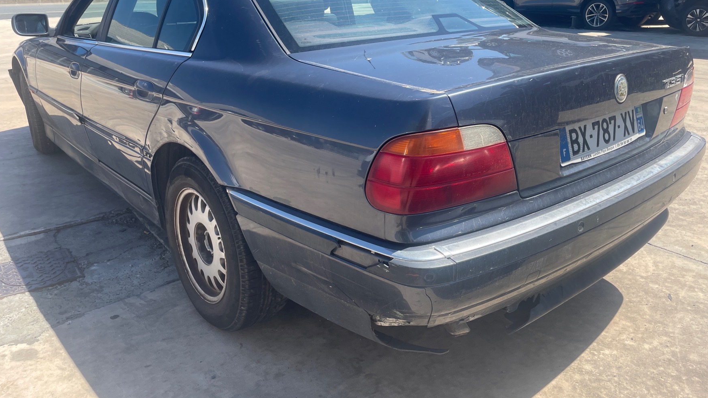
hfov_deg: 66.1
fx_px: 544
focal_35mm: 29
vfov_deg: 39.9
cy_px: 147
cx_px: 358
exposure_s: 1/1159
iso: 32
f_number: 1.6
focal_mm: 4.2
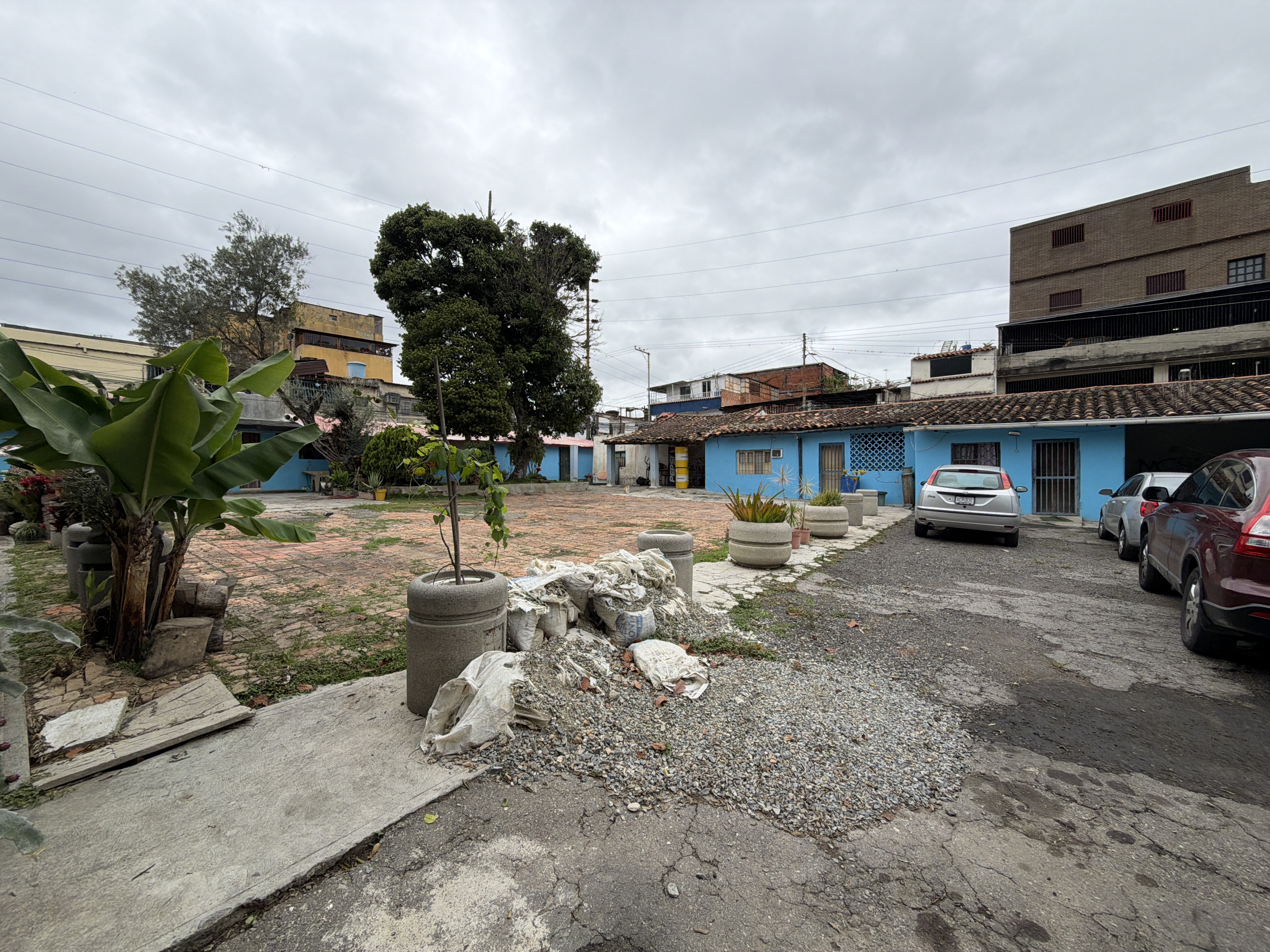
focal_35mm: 14
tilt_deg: -1.3
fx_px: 514
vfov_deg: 85.7
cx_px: 635
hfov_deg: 102.1
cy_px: 476
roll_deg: +1.0
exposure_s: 1/770
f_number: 2.2
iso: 25
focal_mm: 2.22
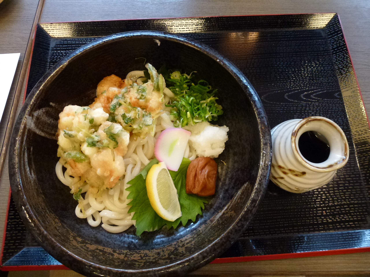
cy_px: 138
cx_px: 185
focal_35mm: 24
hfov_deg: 71.6
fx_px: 257
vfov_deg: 56.8
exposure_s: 1/60
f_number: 3.3
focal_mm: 4.3
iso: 400
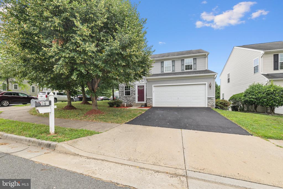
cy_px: 94
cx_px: 142
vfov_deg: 81.2
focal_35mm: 14
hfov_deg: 104.2
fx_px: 110
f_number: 10
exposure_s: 1/30
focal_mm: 14
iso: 320
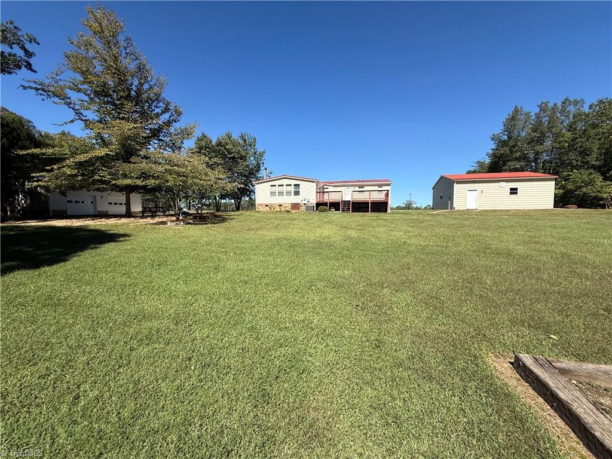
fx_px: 248
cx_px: 306
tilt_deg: -1.3
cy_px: 230
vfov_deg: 85.7
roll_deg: +0.2
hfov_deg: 102.1
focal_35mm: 14
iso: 50
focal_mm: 2.22
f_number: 2.2
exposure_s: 1/2092
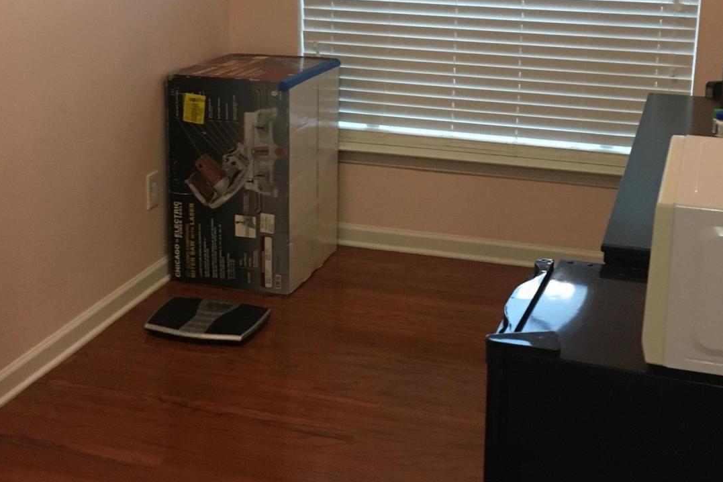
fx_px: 1125
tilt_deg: -11.8
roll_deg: -0.7
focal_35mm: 56
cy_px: 111
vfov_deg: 23.9
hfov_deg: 35.6
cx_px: 360
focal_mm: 4.15
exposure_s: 1/15
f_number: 2.2
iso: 200
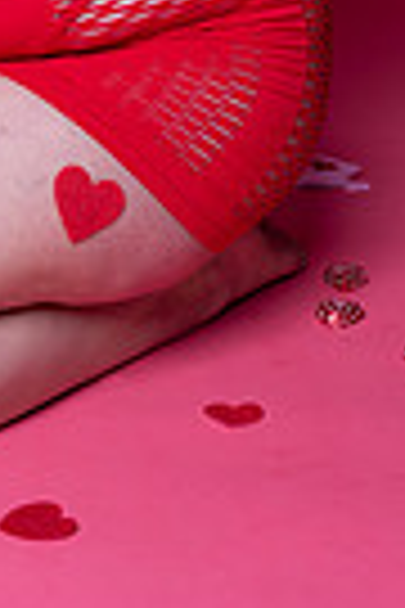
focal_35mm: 117
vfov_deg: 15.6
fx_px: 1974
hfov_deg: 11.6
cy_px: -392
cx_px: 0
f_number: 8
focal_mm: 35
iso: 100
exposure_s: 1/160
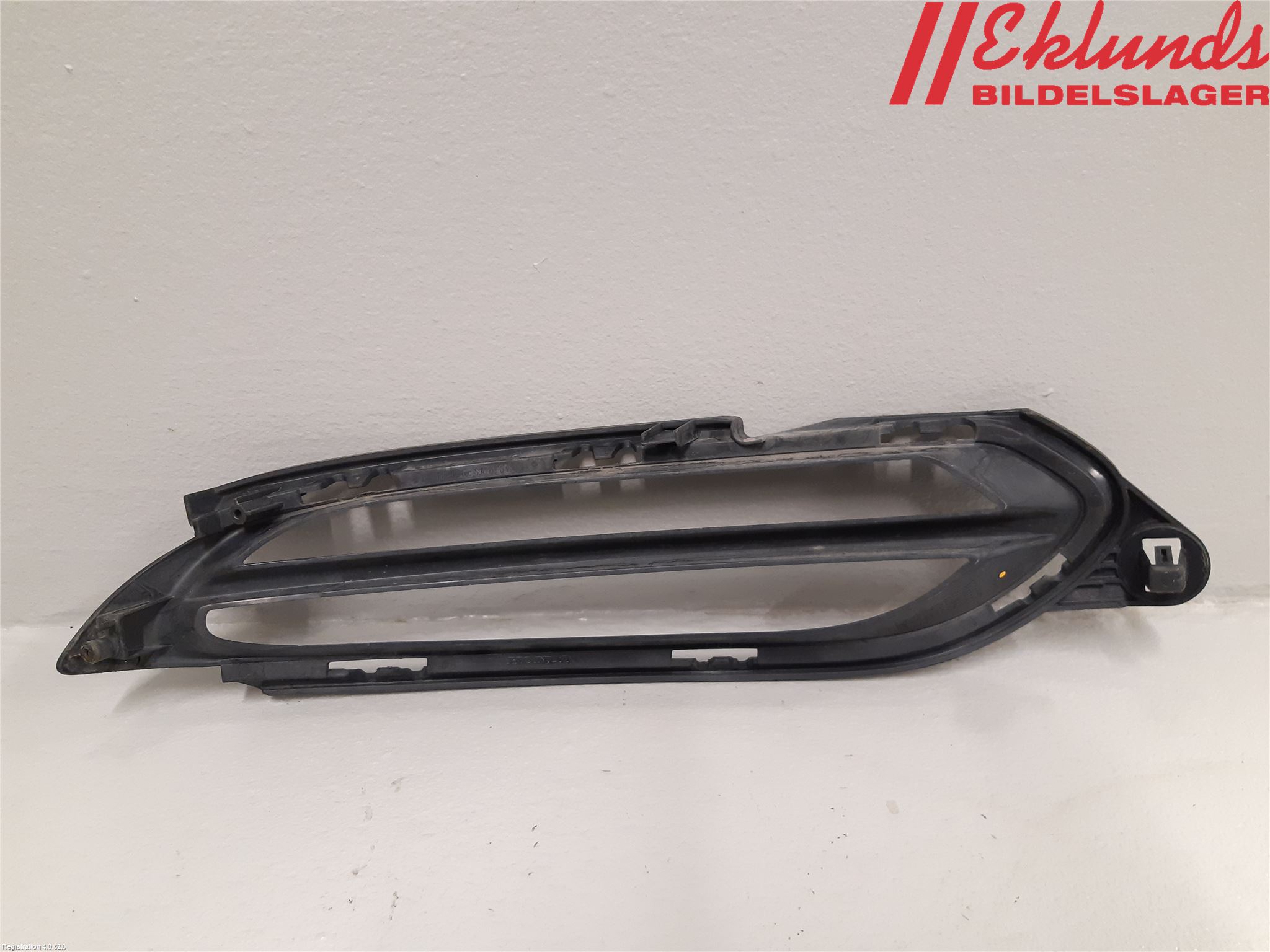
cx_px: 635
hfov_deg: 67.3
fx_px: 954
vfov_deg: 53.1
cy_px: 476
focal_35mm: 26
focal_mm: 3.93
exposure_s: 1/33
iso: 200
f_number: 1.7
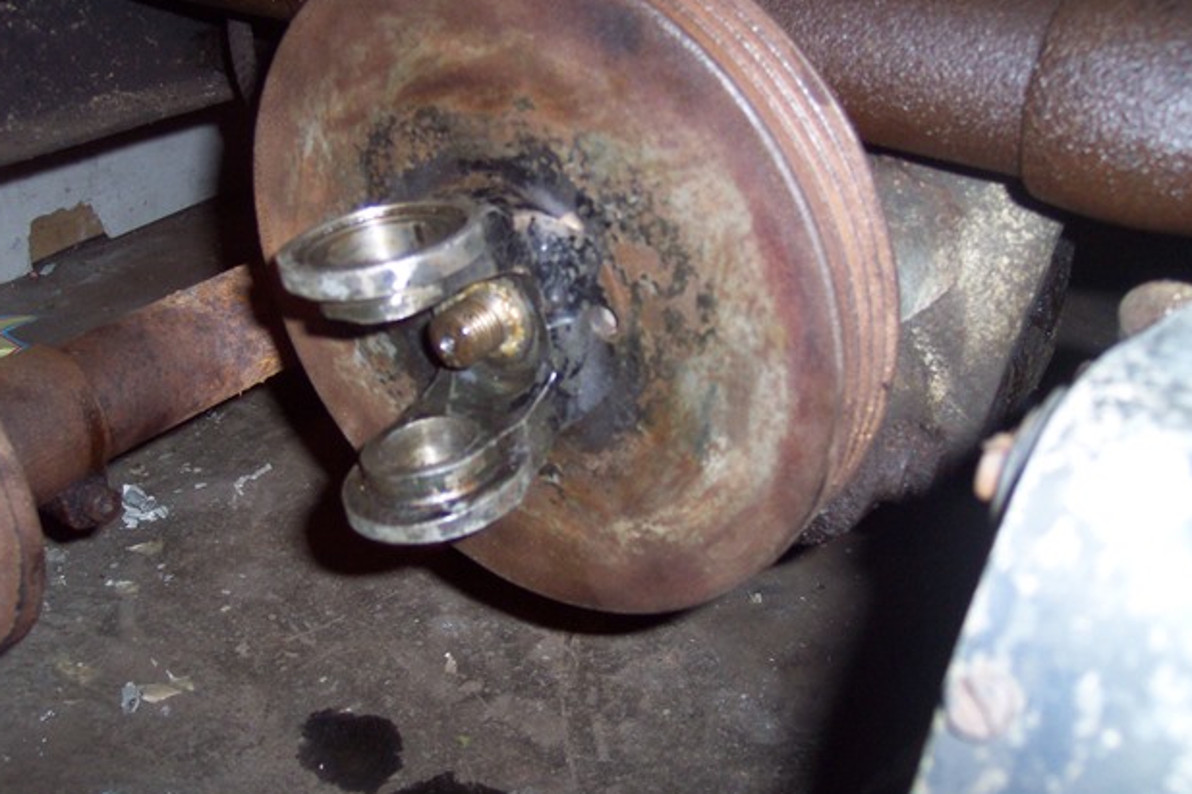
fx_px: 1357
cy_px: 419
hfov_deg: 47.4
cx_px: 595
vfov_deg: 32.6
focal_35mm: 41
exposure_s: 1/30
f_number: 2.8
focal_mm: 8
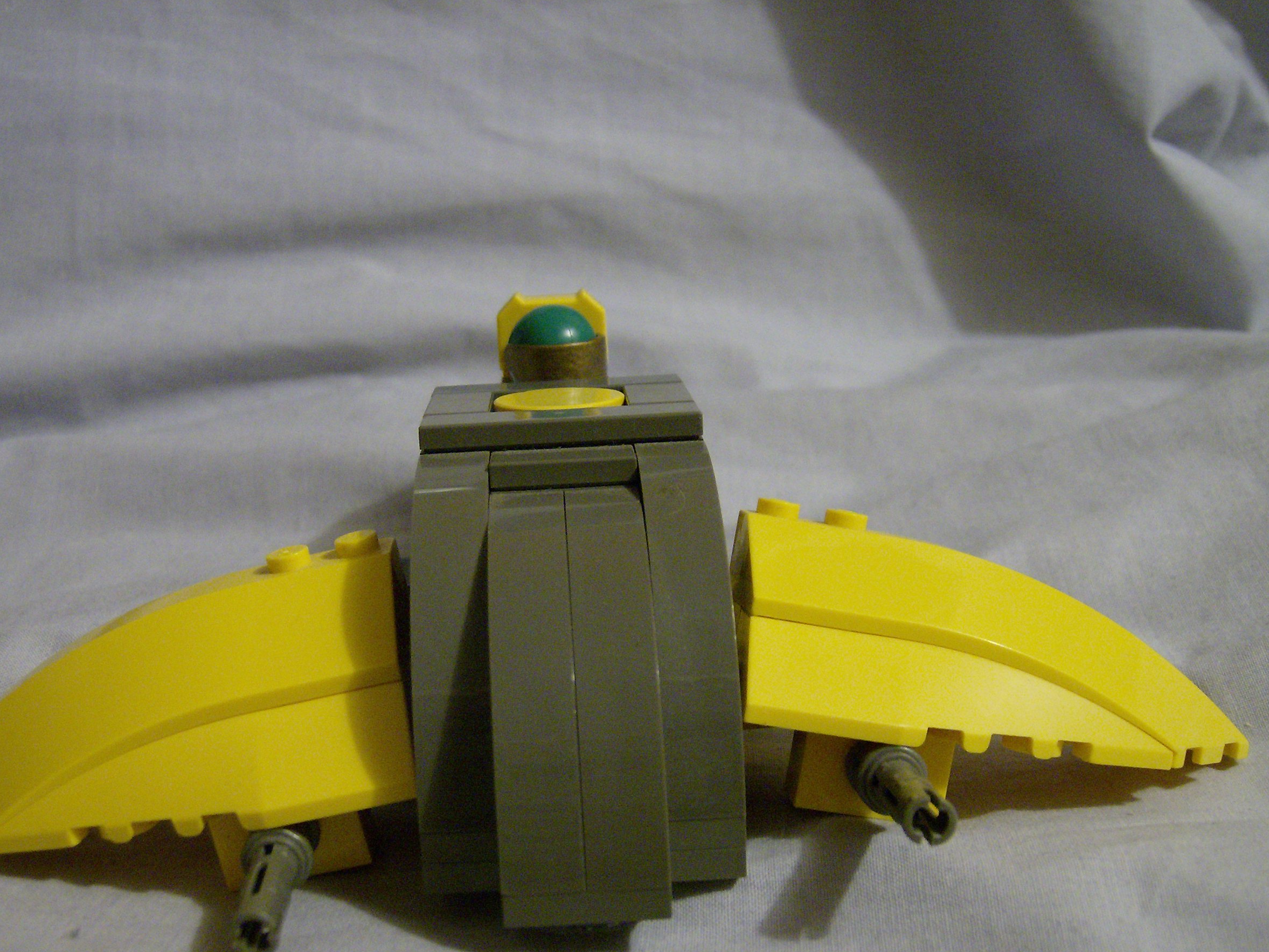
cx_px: 556
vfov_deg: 33.6
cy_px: 498
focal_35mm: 43
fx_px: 1577
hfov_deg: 43.8
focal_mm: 6
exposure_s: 1/12
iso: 200
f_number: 2.8
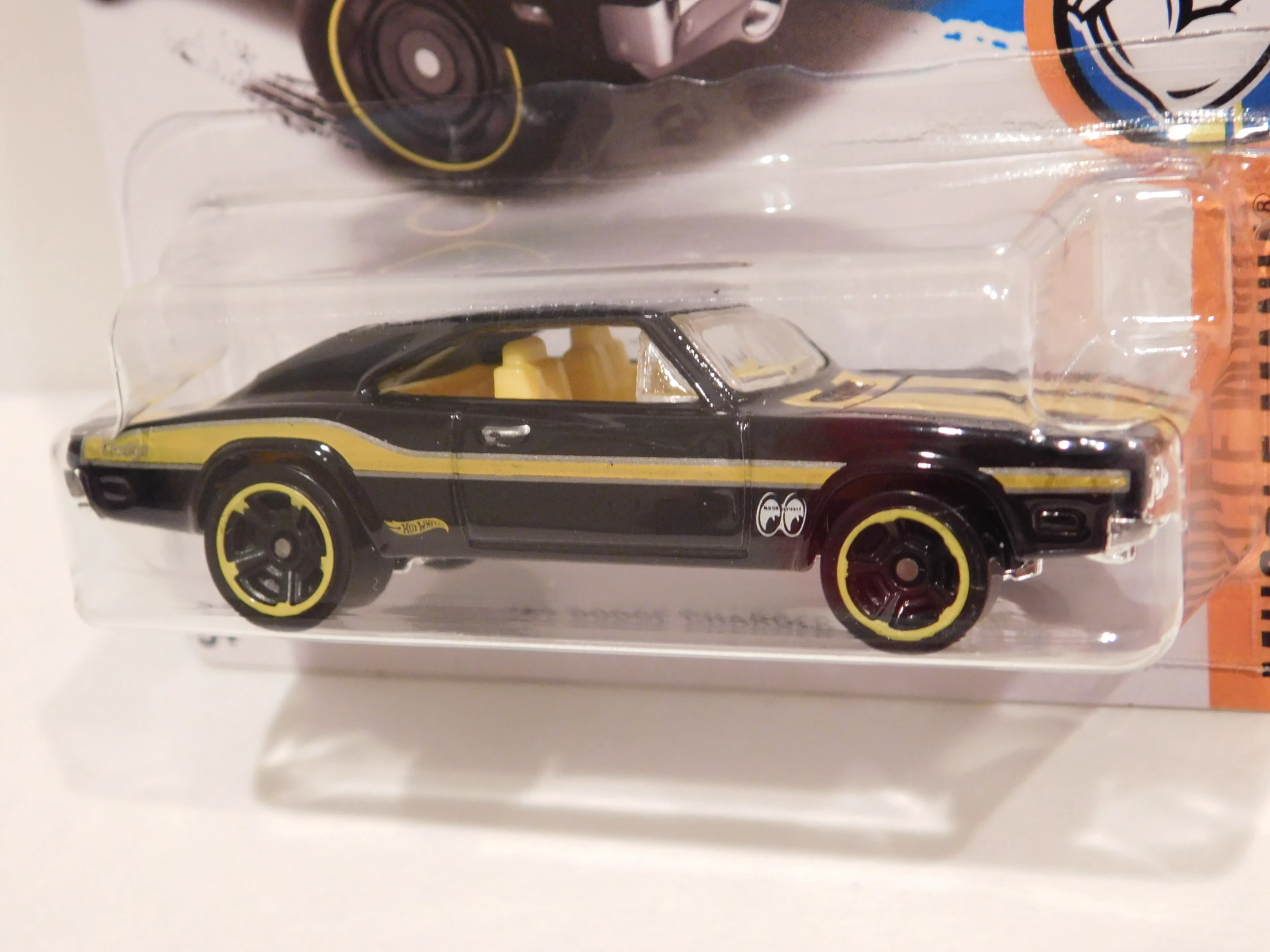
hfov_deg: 37.5
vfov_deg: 28.6
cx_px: 635
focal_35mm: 51
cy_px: 476
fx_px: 1871
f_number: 3.8
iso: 400
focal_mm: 9
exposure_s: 1/10
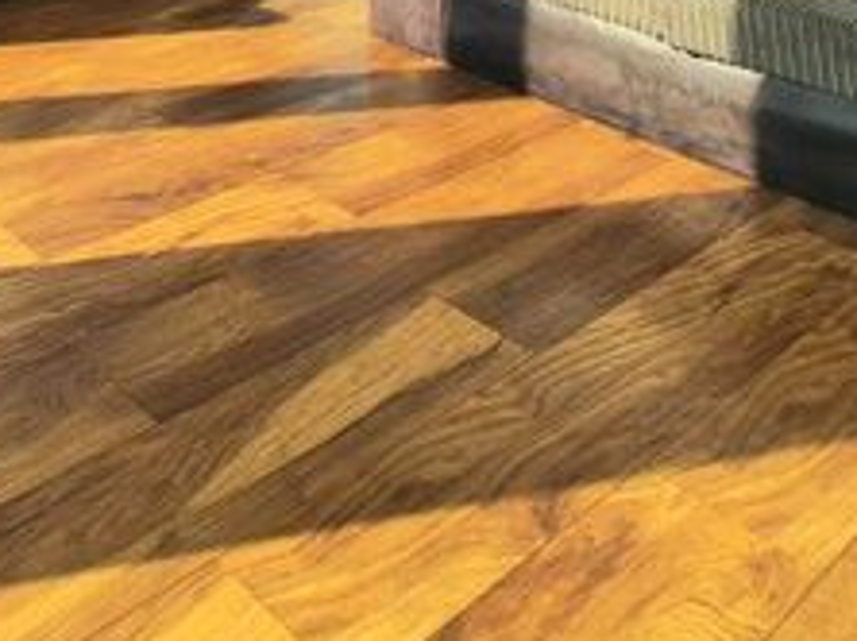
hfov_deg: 41.6
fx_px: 1014
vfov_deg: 26.3
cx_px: 62
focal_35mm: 41
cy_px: -303
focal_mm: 2.22
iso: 64
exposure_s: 1/1000
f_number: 2.2
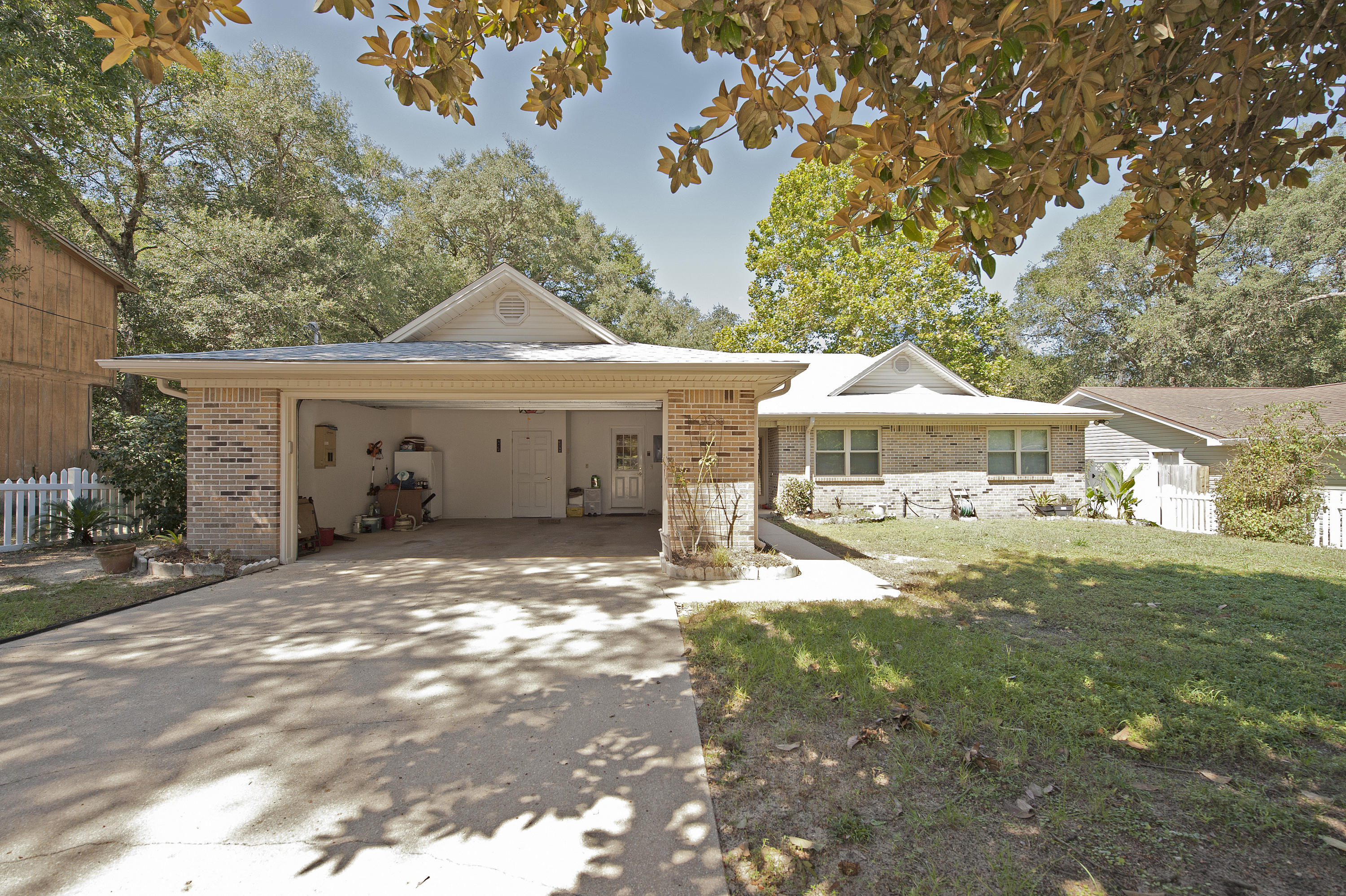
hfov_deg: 104.3
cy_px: 448
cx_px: 673
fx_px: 523
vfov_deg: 81.1
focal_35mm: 14
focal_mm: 14
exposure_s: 1/250
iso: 400
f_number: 6.3
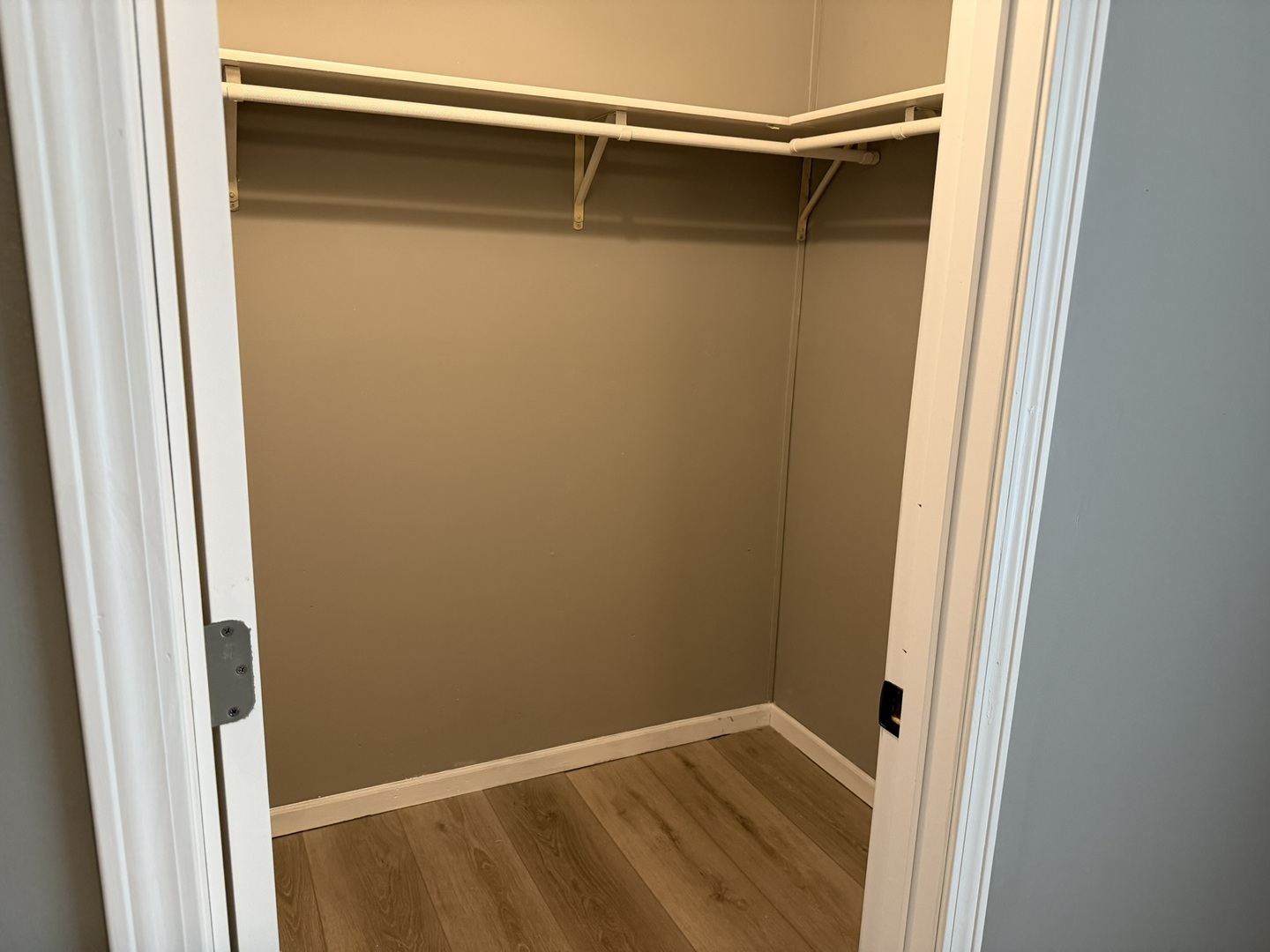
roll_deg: -1.6
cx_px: 635
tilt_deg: -13.4
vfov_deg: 56.8
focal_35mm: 24
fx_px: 881
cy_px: 476
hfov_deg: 71.6
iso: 320
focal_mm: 6.76
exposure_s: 1/60
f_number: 1.78
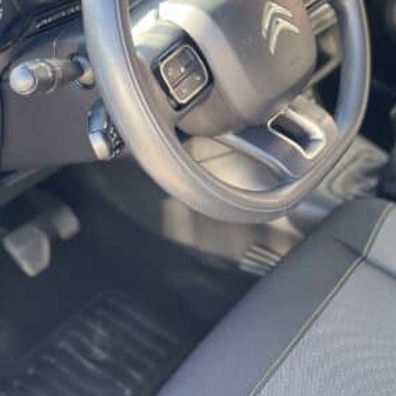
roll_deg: -2.4
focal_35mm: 56
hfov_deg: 30.1
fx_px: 725
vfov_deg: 30.2
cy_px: 111
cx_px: 298
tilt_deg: -29.7
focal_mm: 4.2
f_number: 1.6
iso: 80
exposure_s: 1/121
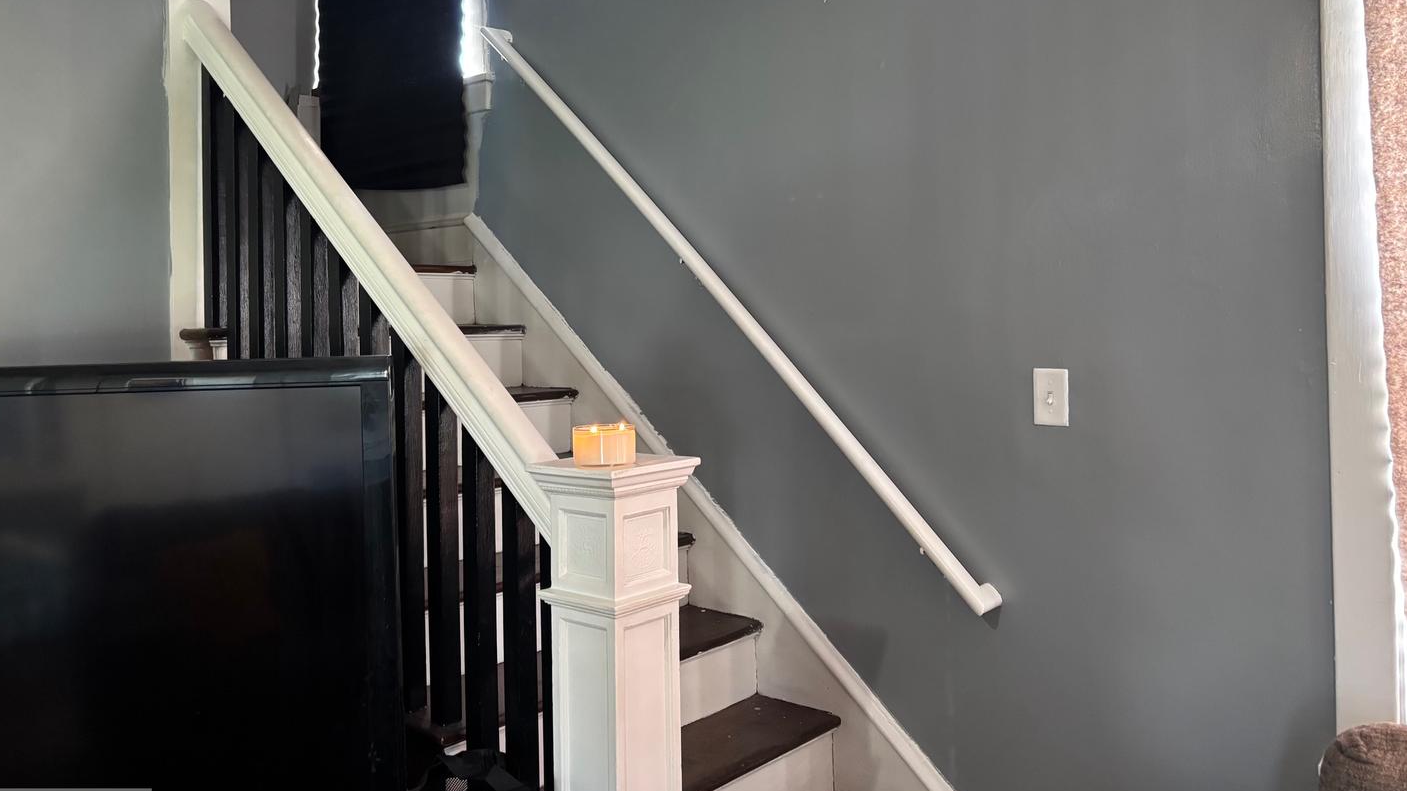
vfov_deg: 39.9
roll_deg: +1.1
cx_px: 696
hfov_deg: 66.1
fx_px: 1082
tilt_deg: +0.7
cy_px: 306
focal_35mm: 29
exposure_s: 1/40
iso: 400
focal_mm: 5.96
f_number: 1.6
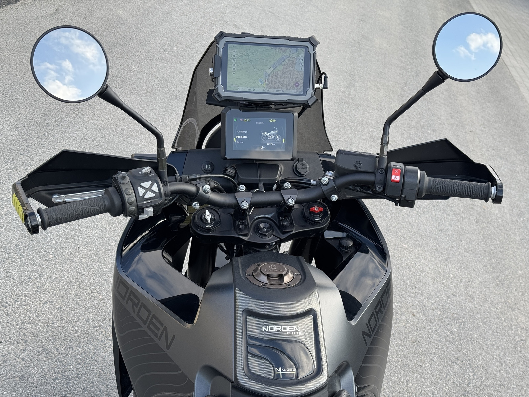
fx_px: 734
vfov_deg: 30.3
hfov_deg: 39.7
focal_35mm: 48
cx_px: 264
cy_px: 198
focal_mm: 6.76
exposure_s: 1/522
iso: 64
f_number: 1.78
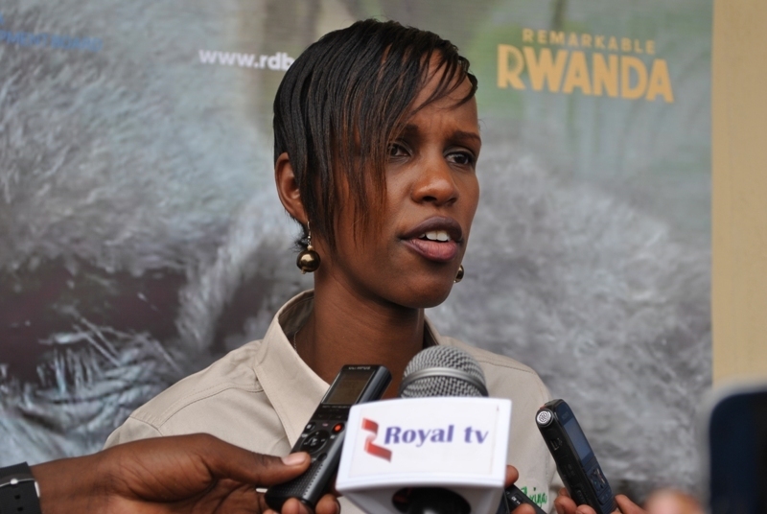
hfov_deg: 27.0
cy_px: 257
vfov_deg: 18.2
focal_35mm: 75
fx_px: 1600
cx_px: 384
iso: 100
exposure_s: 1/160
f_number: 6.3
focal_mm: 50
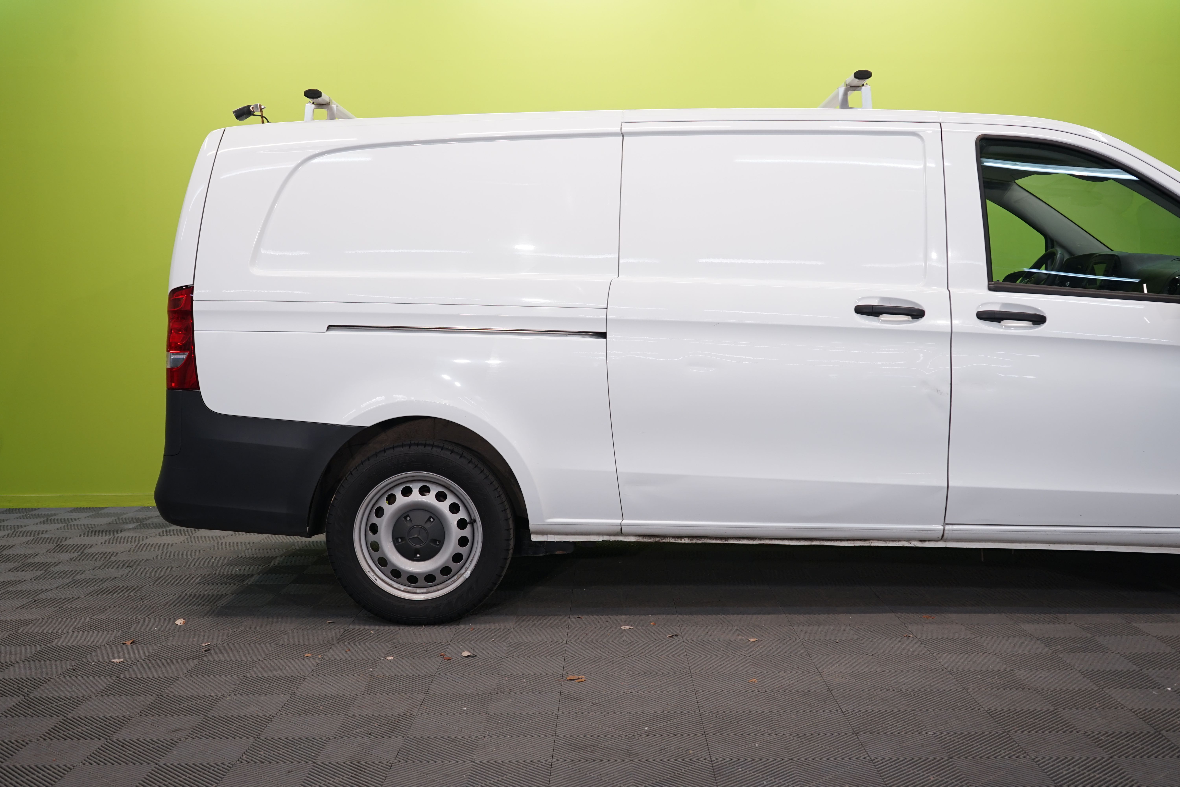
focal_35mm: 38
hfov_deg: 50.7
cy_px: 394
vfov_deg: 35.1
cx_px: 590
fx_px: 1245
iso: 400
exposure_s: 1/30
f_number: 5.6
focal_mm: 38
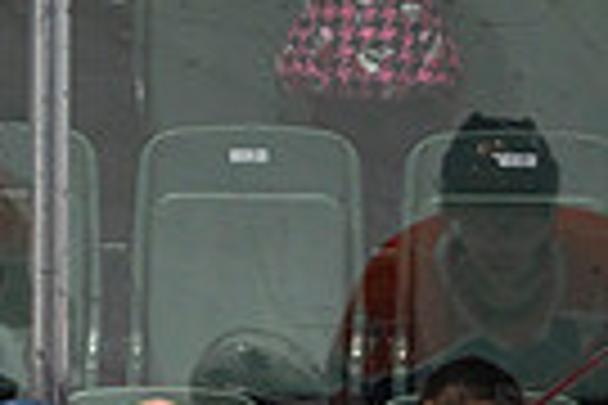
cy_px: 812
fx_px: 43384
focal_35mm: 2569
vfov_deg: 0.5
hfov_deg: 0.8
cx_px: 9
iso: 1600
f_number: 4
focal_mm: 600
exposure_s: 1/640
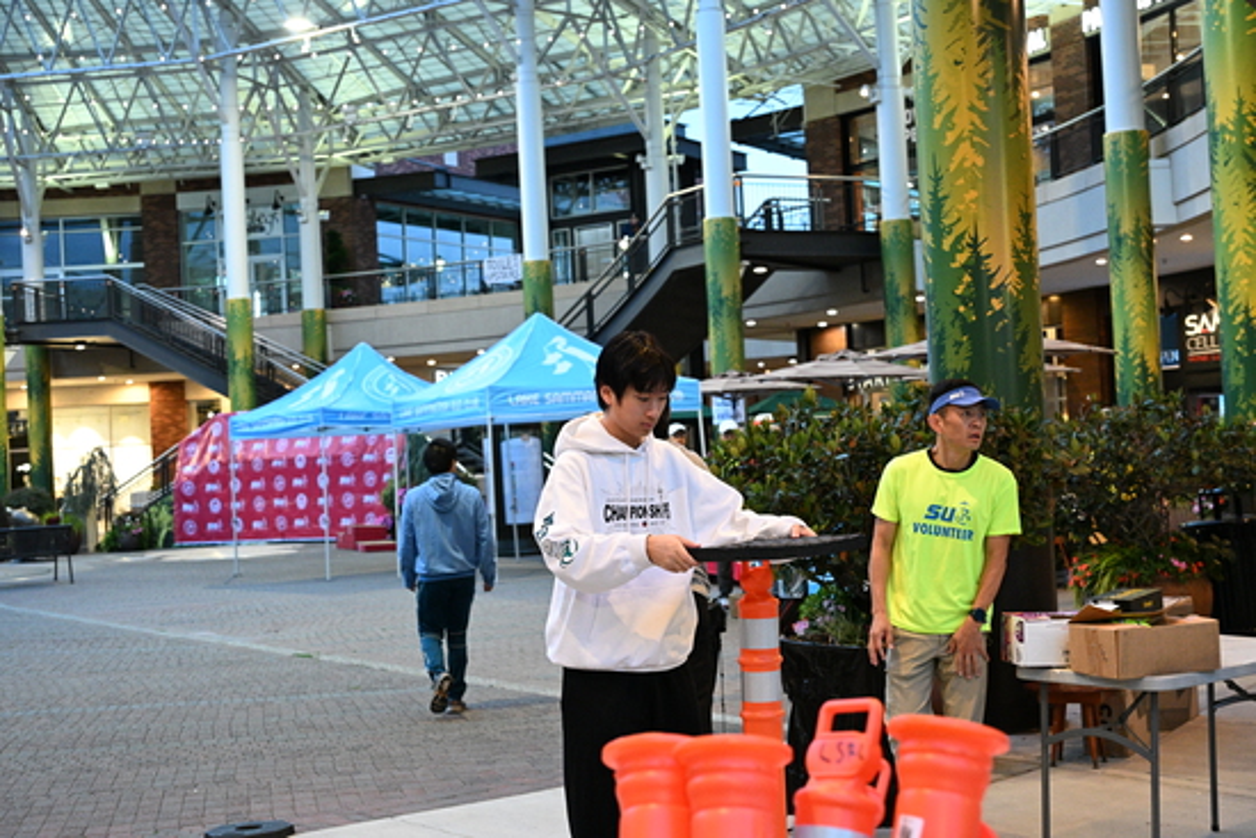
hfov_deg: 42.7
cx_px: 628
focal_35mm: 46
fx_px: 1605
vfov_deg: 29.3
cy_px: 419
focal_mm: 46
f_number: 4
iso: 6400
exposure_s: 1/200
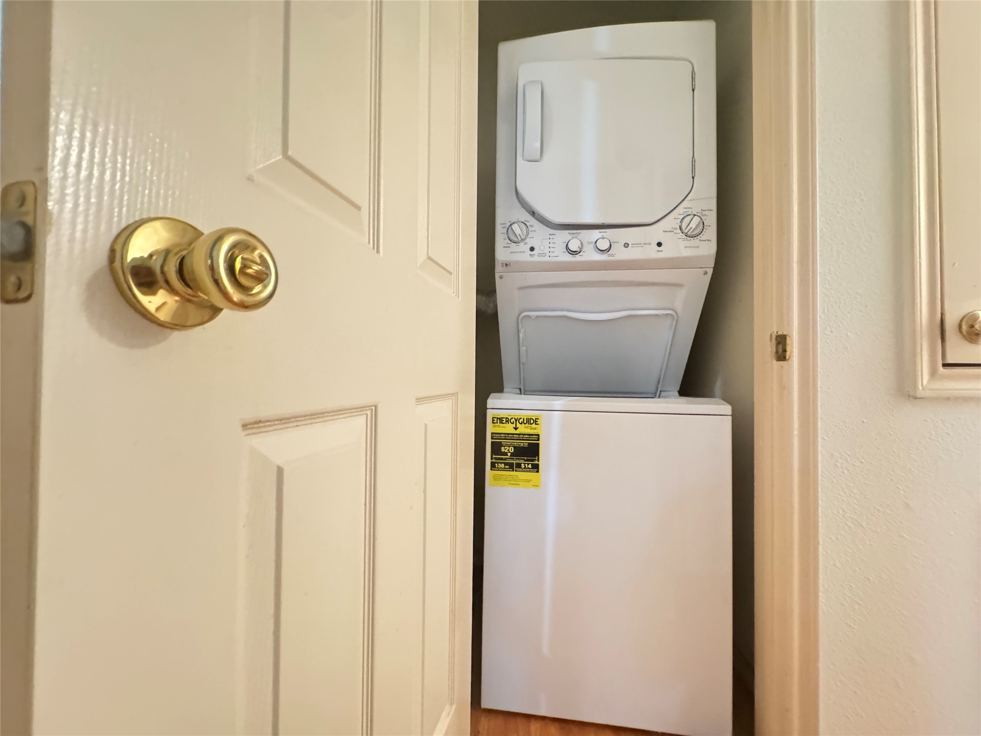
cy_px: 368
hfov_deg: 102.1
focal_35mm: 14
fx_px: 397
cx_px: 490
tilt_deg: +1.2
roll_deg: -1.4
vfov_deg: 85.7
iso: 1600
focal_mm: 2.22
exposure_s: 1/30
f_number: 2.2
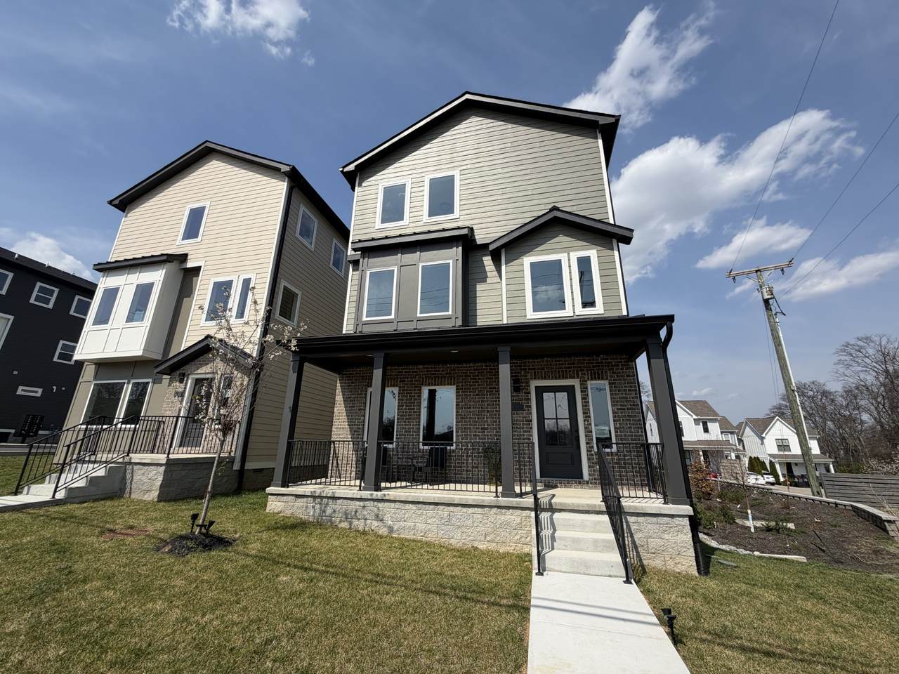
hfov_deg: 102.1
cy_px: 337
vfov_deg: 85.7
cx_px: 450
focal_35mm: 14
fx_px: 364
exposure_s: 1/1211
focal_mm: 2.22
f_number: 2.2
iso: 20
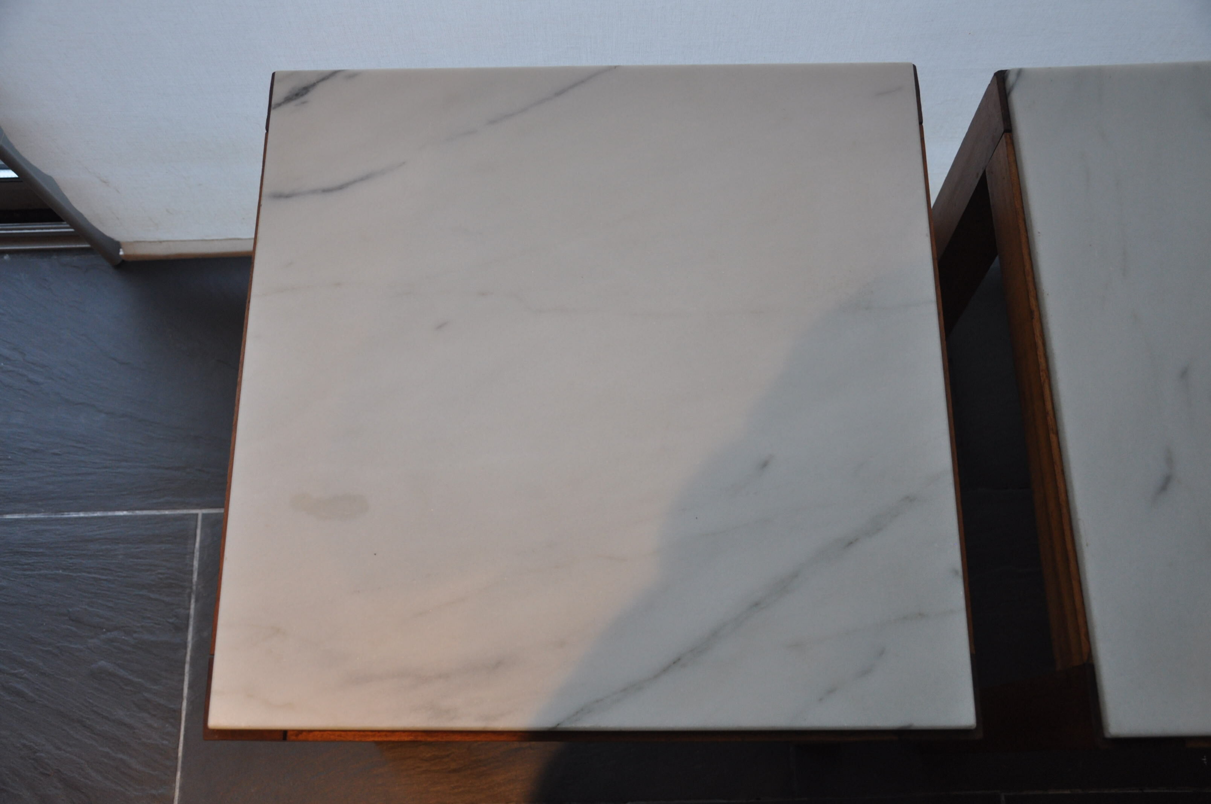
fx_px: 1109
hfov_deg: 57.3
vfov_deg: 39.9
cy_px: 402
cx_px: 606
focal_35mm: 33
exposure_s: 1/60
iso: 640
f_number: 4
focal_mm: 22
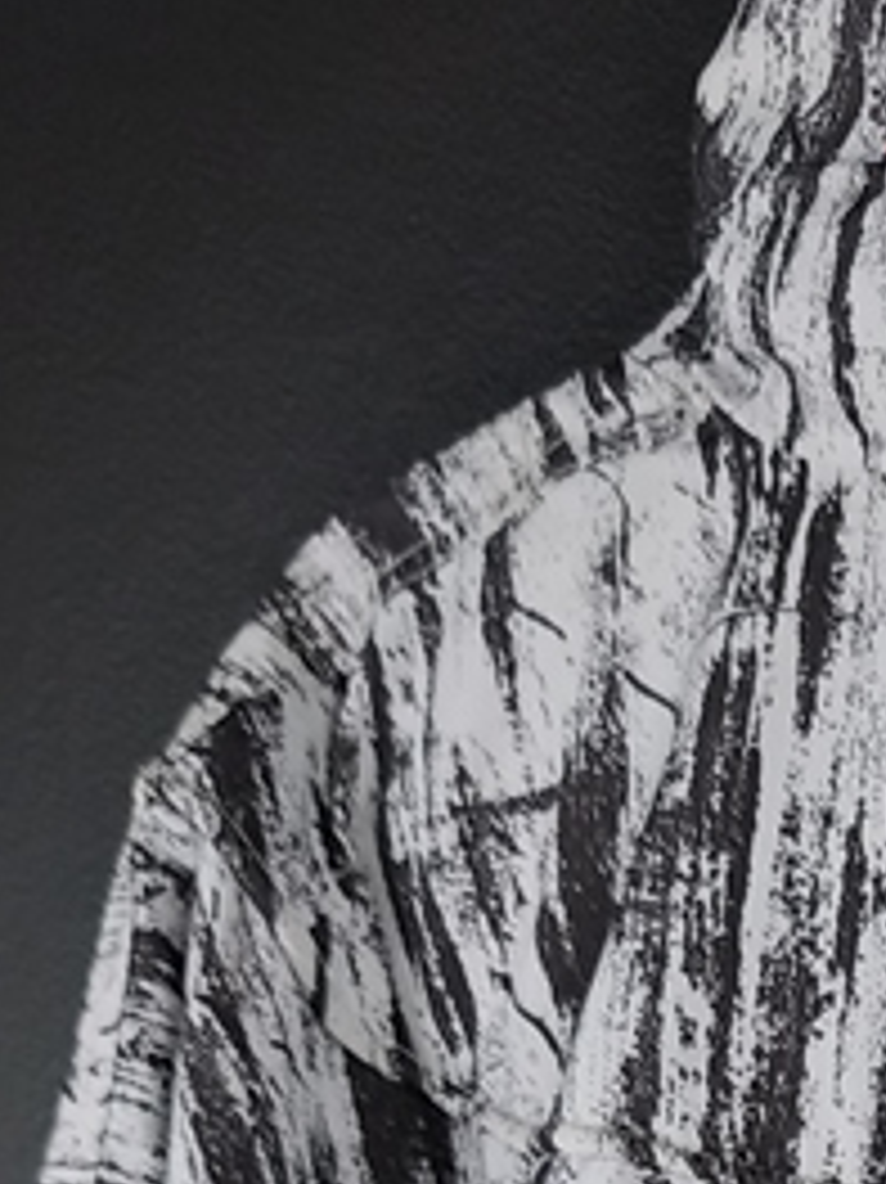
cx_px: 1228
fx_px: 3586
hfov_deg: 13.5
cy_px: 2089
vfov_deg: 16.0
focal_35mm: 105
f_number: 1.6
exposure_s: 1/200
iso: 400
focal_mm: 6.57
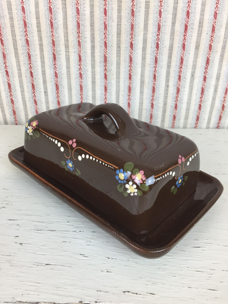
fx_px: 255
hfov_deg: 48.2
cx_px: 114
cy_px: 152
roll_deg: +0.7
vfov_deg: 61.7
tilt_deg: -27.3
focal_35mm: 29
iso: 40
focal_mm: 4.15
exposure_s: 1/33
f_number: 2.2
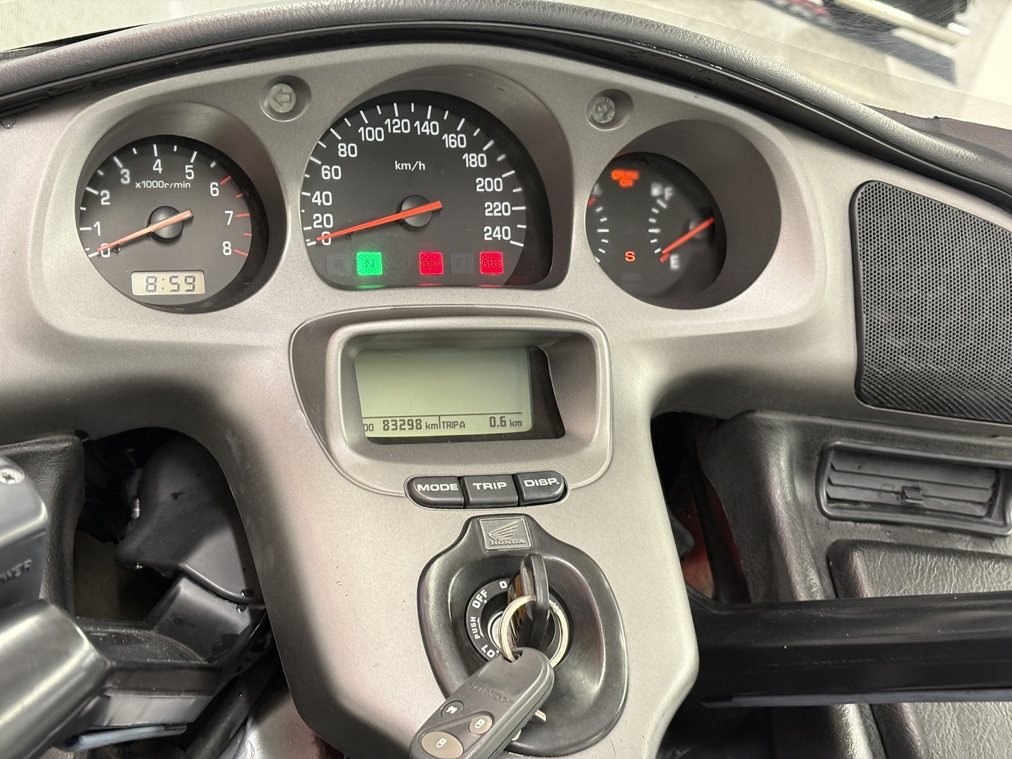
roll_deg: -20.9
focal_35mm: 52
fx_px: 1520
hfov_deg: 36.8
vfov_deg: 28.0
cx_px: 506
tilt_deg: -27.3
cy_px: 380
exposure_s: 1/50
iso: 160
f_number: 1.6
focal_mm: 5.96
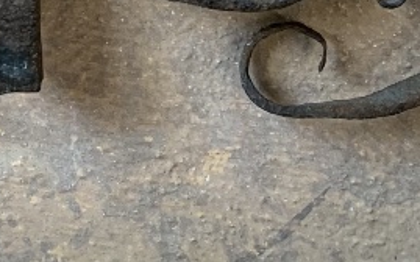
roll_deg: -5.2
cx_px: 33
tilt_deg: -2.4
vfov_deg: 8.6
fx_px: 1408
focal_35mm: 123
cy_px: -565
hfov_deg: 16.7
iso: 125
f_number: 1.8
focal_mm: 4.25
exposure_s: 1/60
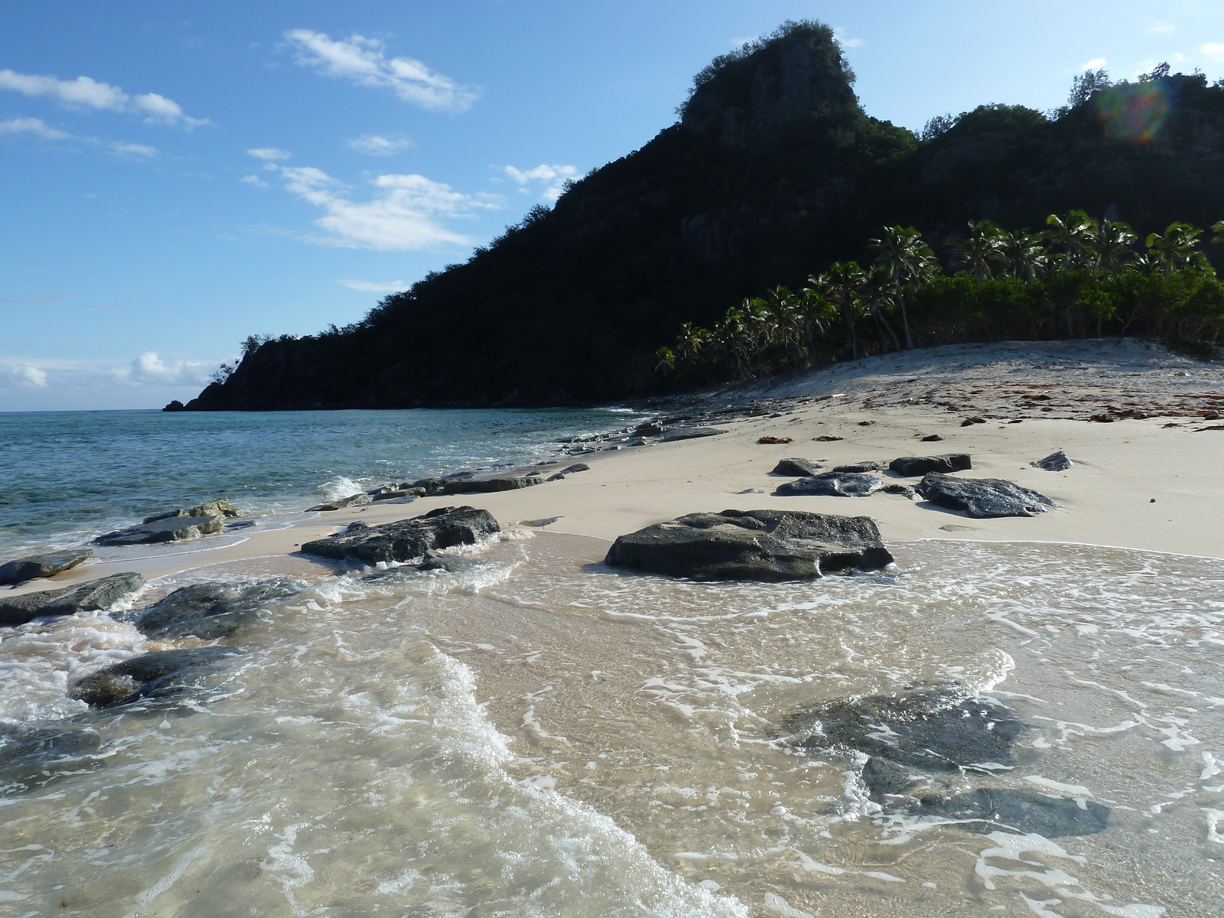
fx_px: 884
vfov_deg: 54.9
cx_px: 612
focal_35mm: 25
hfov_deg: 69.4
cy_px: 459
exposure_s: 1/400
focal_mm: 4.1
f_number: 5
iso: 80
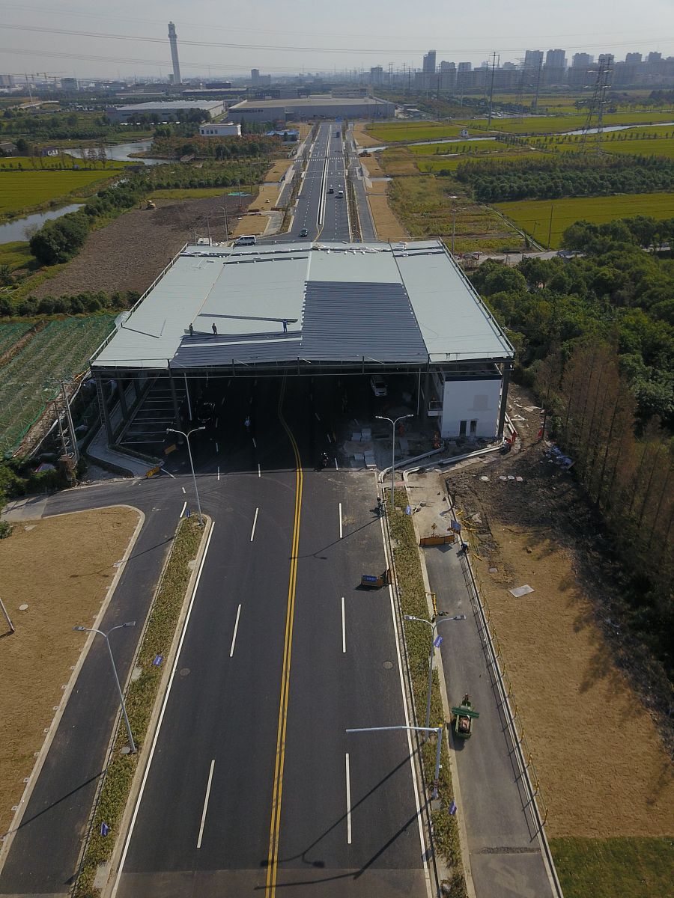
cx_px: 337
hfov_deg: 53.1
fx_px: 675
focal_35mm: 26
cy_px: 449
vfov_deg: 67.3
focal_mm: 4.73
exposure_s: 1/2066
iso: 100
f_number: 2.2
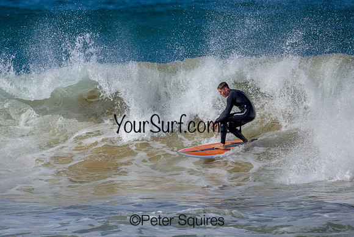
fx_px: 10809
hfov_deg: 1.9
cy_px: 112
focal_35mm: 1099
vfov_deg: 1.3
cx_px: 128
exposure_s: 1/2000
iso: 220
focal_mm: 800
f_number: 6.3
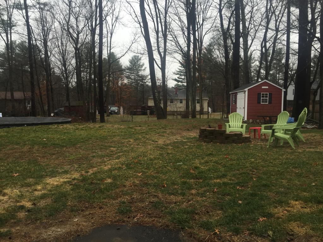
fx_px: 271
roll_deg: -1.9
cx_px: 162
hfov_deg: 61.7
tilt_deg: -3.1
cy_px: 121
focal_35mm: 29
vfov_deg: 48.2
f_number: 2.2
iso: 32
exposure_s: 1/399
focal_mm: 4.15
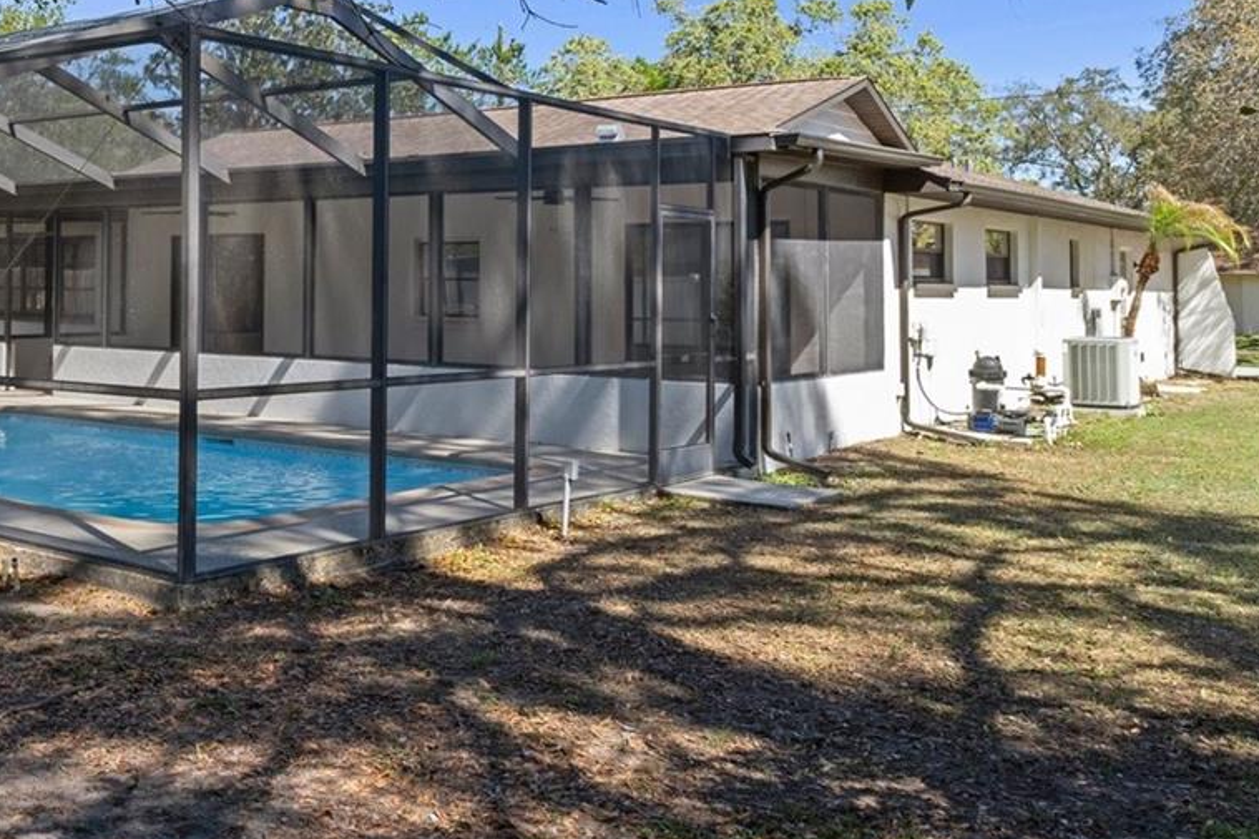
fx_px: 1329
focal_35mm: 38
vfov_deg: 34.6
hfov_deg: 47.6
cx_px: 233
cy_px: 253
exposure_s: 1/90
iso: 320
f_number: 8
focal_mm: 12
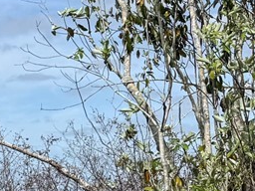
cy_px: 222
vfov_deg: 9.8
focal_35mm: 150
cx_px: -397
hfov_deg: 10.8
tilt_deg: -0.2
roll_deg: +0.6
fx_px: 1105
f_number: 1.78
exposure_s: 1/6711
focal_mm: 6.76
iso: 80
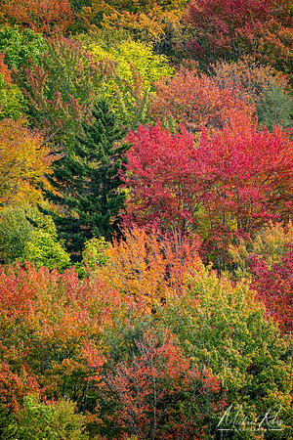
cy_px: 220
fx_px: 4578
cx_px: 146
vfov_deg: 5.5
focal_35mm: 375
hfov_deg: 3.7
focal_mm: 250
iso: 400
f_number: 8
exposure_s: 1/320
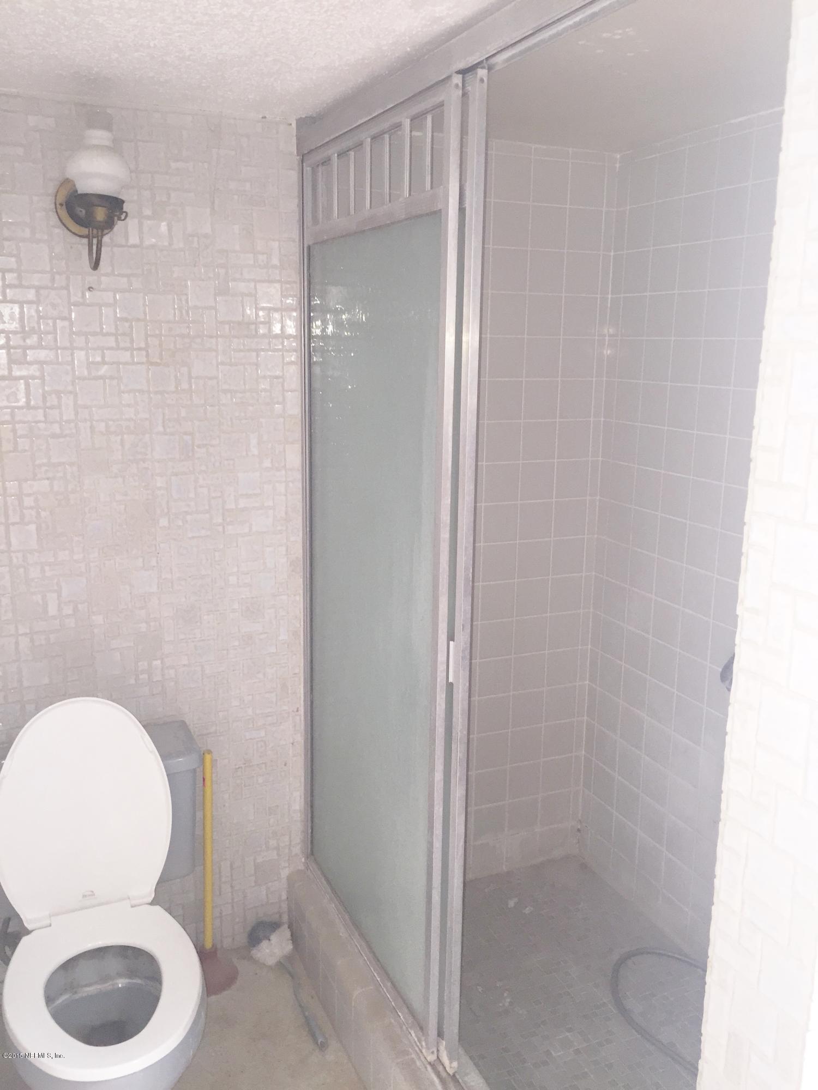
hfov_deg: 48.2
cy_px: 545
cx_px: 409
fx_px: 914
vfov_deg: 61.7
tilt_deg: -11.6
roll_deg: -0.5
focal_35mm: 29
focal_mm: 4.15
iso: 125
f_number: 2.2
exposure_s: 1/20
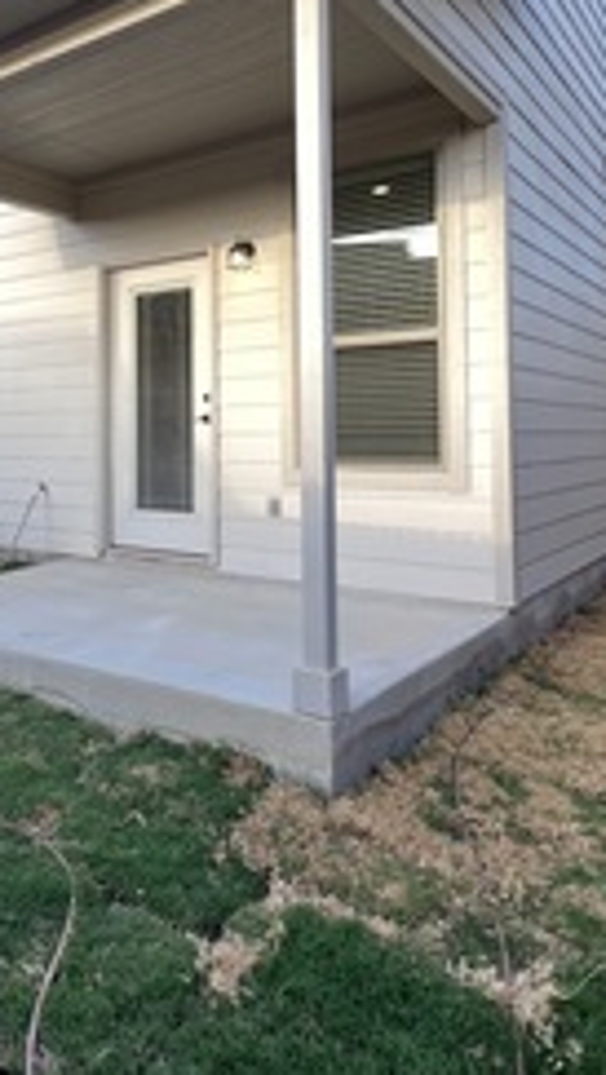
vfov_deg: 67.1
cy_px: 420
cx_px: 71
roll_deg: +0.5
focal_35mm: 28
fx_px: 798
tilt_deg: +2.3
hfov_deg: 38.9
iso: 50
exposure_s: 1/99
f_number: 1.8
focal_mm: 1.57
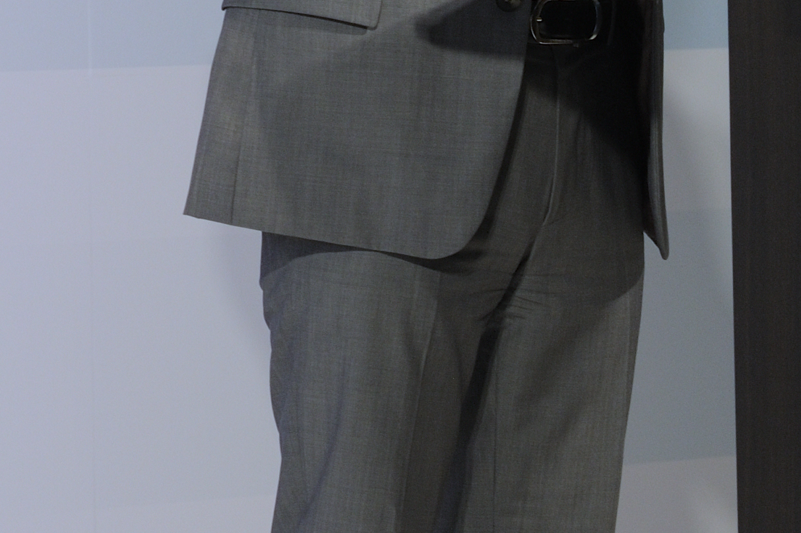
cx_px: 63
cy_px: -375
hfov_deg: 5.6
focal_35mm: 368
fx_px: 8183
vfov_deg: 3.7
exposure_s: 1/160
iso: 800
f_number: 4
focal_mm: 105
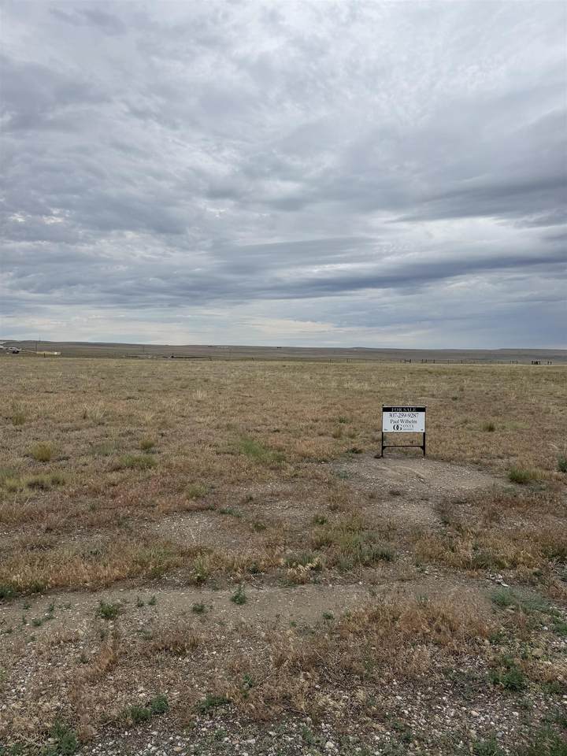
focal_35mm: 24
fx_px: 524
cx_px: 284
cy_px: 378
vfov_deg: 71.6
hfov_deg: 56.8
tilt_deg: -2.5
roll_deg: -1.1
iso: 80
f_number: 1.78
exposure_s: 1/6711
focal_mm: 6.76
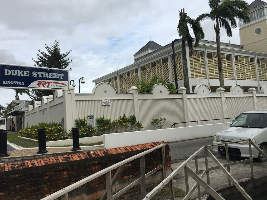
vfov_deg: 45.4
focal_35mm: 31
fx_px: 239
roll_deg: +3.9
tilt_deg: +5.6
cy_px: 94
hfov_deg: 58.3
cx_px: 139
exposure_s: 1/1304
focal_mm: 4.15
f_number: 2.2
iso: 25
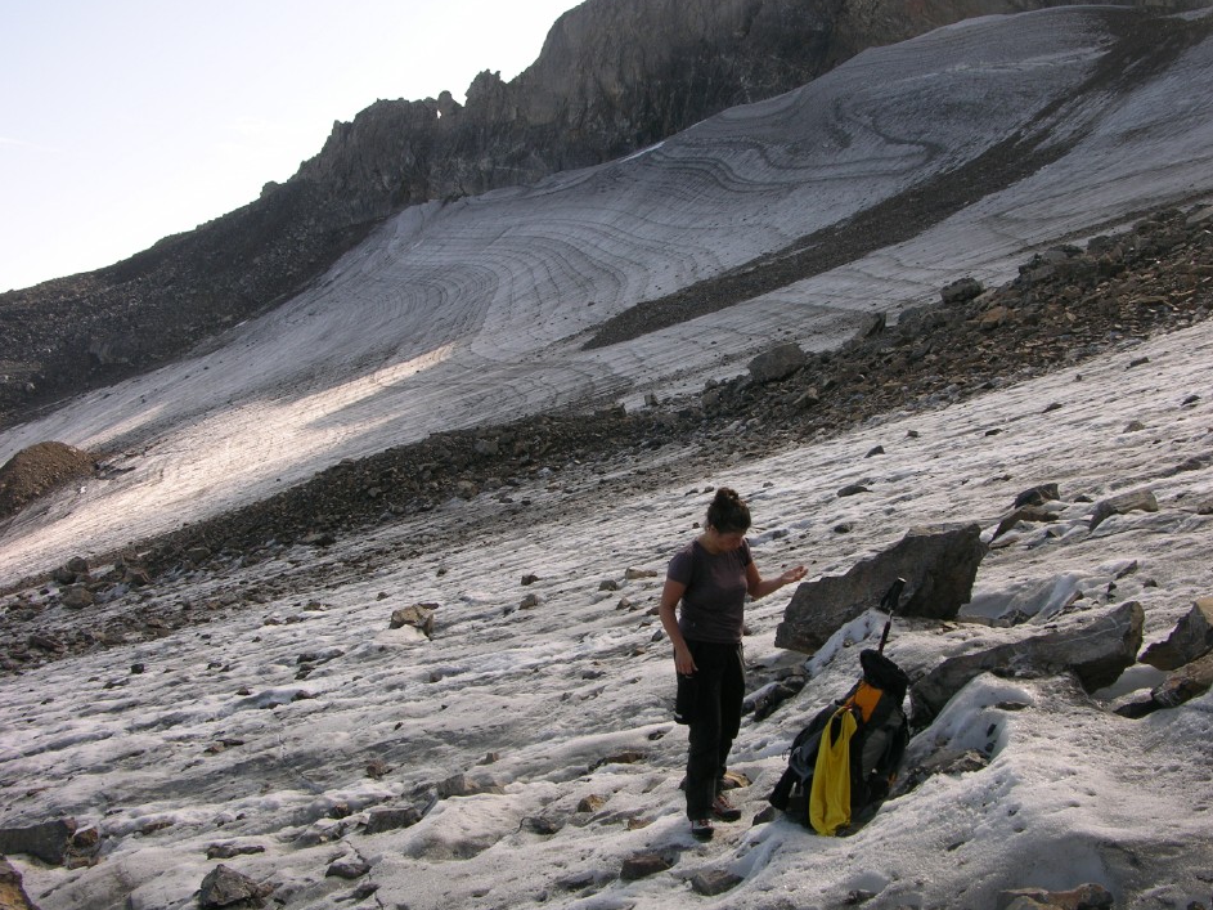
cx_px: 616
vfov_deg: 37.7
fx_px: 1331
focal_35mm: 38
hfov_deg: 49.0
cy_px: 458
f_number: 5
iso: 50
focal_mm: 8.9
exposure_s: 1/206
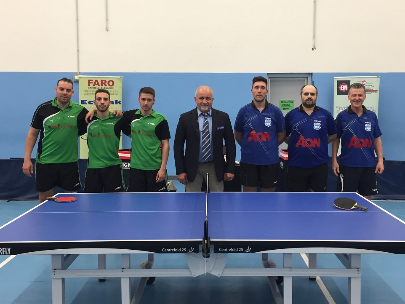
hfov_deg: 61.6
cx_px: 202
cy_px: 152
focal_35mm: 29
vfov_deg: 48.2
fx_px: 339
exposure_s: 1/33
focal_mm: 4.15
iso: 100
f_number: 2.2
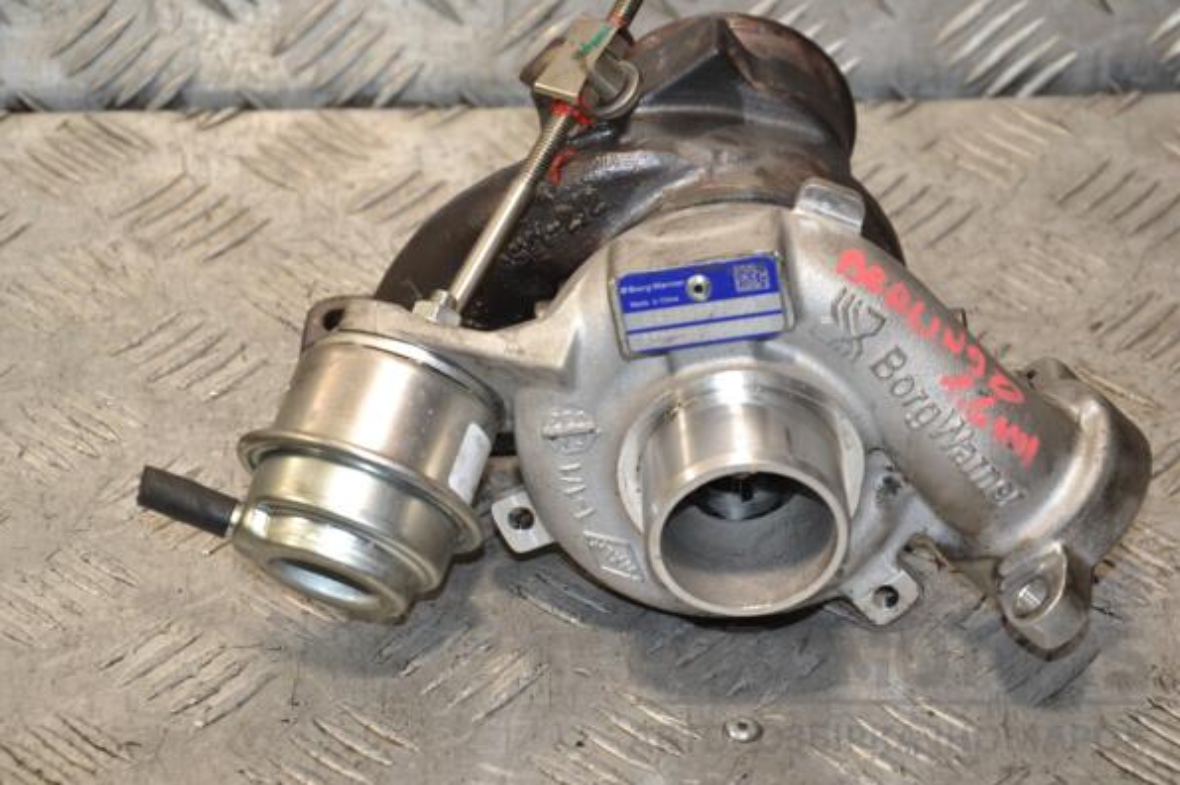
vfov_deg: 12.1
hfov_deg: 18.0
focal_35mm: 114
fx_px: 3718
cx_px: 591
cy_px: 392
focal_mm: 75
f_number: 7.1
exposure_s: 1/200
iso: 800
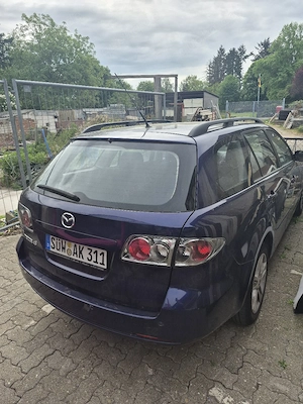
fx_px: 268
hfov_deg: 58.9
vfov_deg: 73.9
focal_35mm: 23
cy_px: 202
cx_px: 152
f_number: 1.8
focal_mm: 5.4
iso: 80
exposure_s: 1/5000
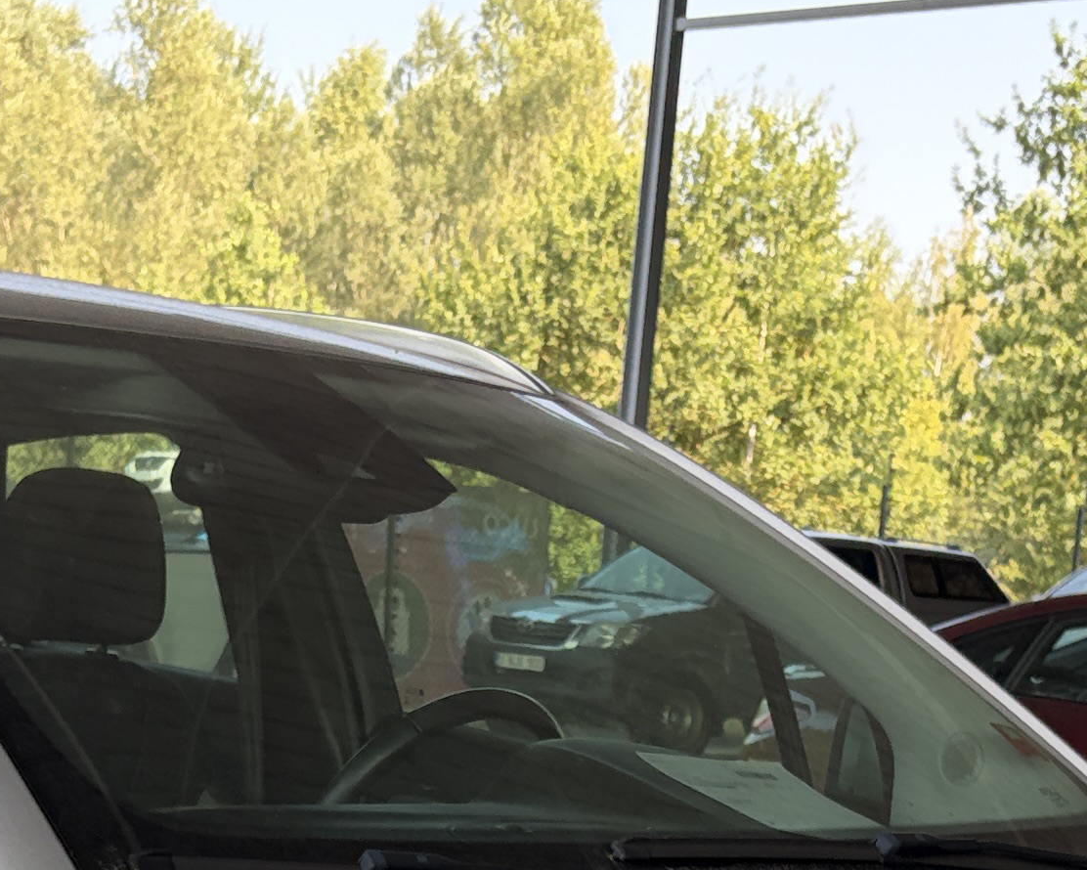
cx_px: 493
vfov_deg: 15.6
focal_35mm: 92
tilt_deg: -2.7
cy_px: 1245
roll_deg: -6.7
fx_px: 2960
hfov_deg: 20.8
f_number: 1.6
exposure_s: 1/295
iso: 40
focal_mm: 5.96
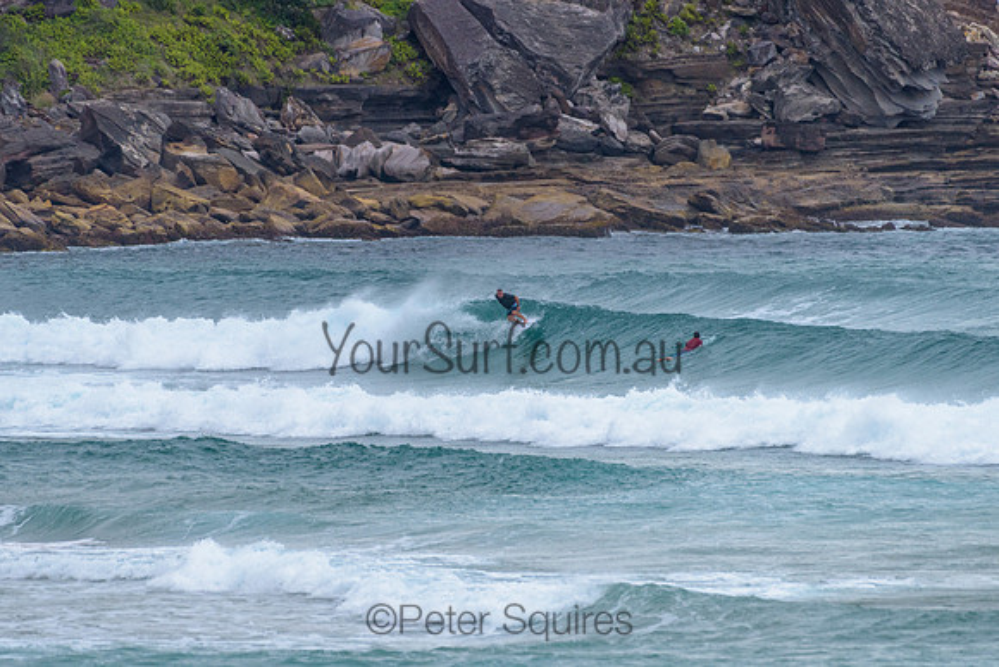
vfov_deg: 2.2
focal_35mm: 613
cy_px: 325
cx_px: 486
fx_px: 17018
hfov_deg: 3.4
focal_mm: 500
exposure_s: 1/2000
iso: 500
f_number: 5.6
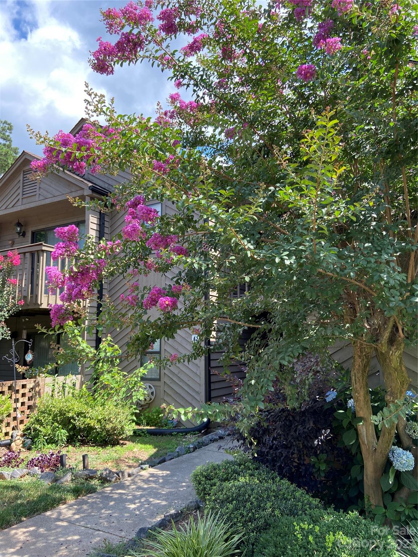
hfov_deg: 53.1
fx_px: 419
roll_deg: +0.4
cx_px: 209
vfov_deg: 67.3
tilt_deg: +9.7
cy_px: 278
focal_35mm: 26
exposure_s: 1/517
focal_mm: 4.25
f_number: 1.8
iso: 32
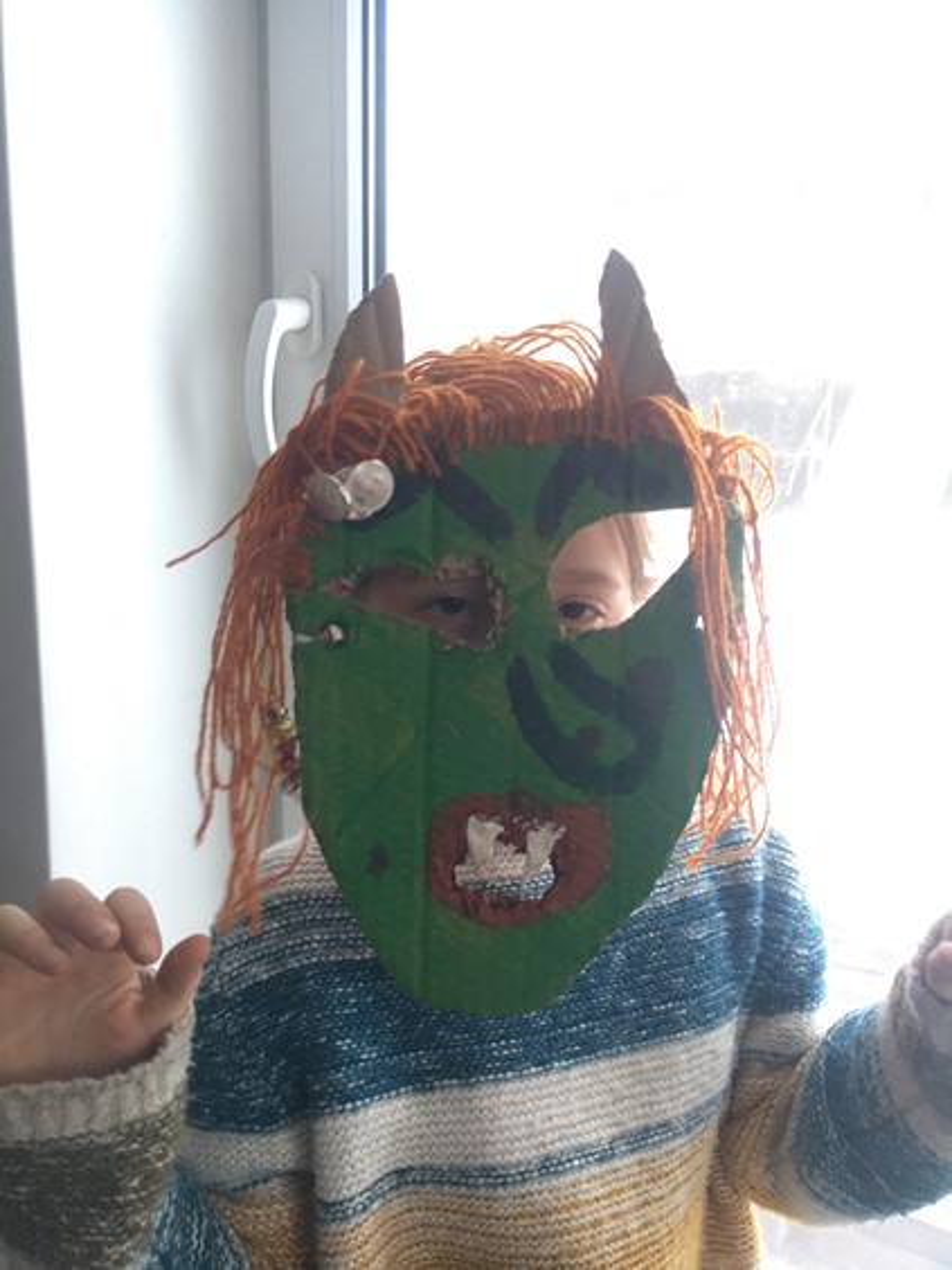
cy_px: 635
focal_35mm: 29
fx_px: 1063
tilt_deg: -12.2
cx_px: 476
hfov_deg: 48.2
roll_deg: -0.2
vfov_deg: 61.7
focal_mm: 4.15
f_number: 2.2
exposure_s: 1/33
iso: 100
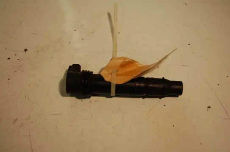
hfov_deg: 43.7
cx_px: 115
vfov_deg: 29.8
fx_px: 287
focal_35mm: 45
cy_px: 76
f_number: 4.8
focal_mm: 30
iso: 400
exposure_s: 1/80
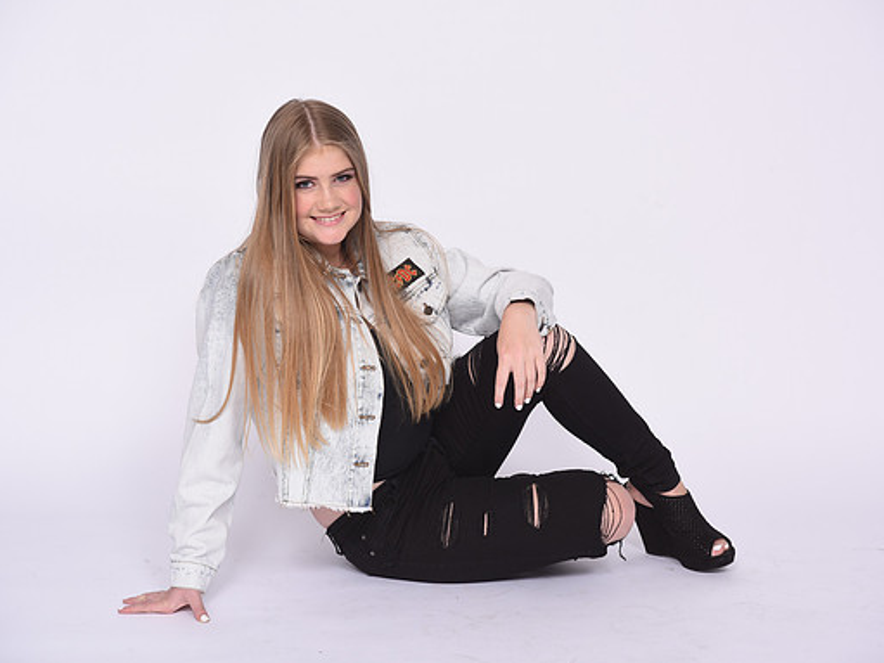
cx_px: 445
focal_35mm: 60
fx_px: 1532
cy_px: 332
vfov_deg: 24.4
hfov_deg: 32.2
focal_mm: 55
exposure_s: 1/125
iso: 160
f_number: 9
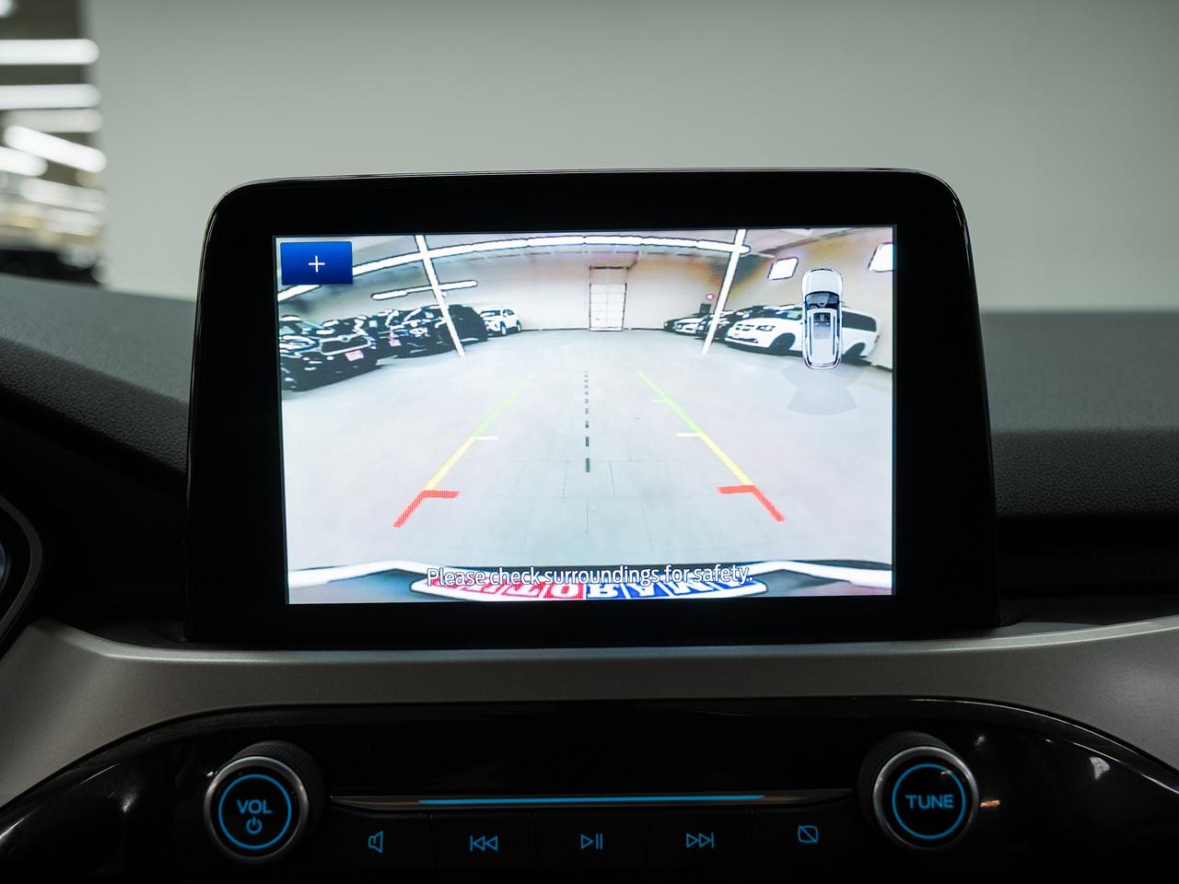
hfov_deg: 55.4
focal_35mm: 33
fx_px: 1124
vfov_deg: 43.0
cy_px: 442
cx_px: 590
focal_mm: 30.5
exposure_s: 1/30
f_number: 5
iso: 250
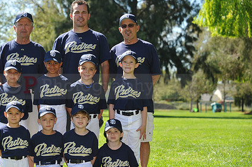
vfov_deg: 12.5
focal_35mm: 109
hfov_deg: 18.7
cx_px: 82
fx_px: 762
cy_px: 81
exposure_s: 1/640
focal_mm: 80
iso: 200
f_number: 4.5
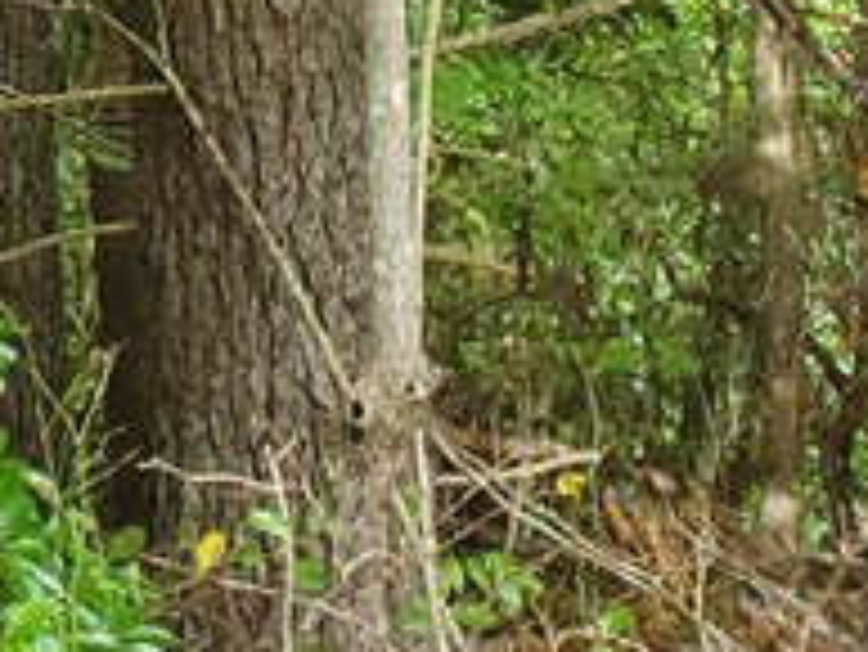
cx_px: -144
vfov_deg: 9.8
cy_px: -778
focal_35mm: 138
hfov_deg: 13.9
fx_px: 3463
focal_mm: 4.3
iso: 250
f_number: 2.4
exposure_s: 1/120
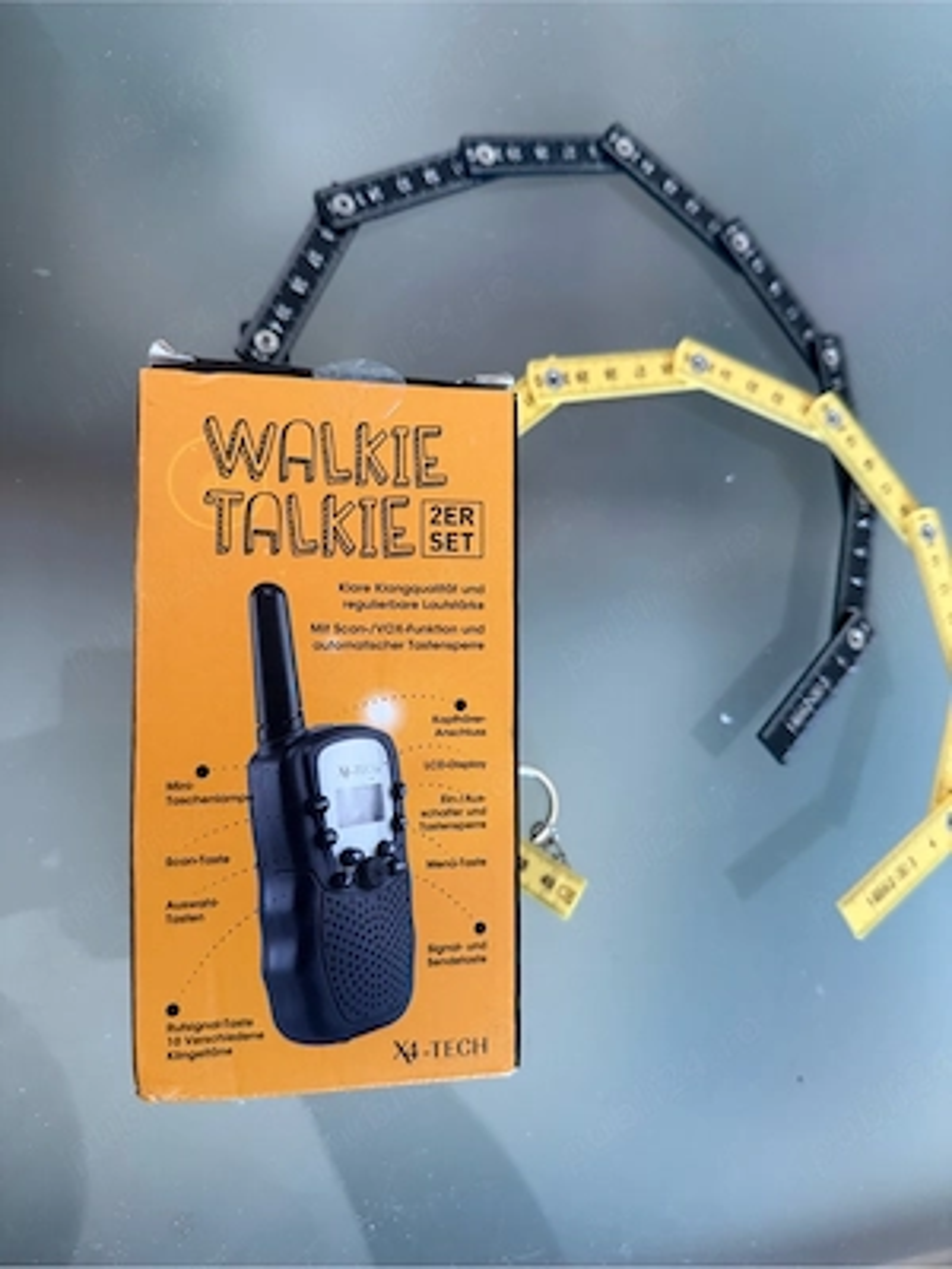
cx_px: 476
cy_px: 634
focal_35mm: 24
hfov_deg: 56.8
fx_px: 880
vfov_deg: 71.6
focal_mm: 6.76
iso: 250
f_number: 1.78
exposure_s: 1/60
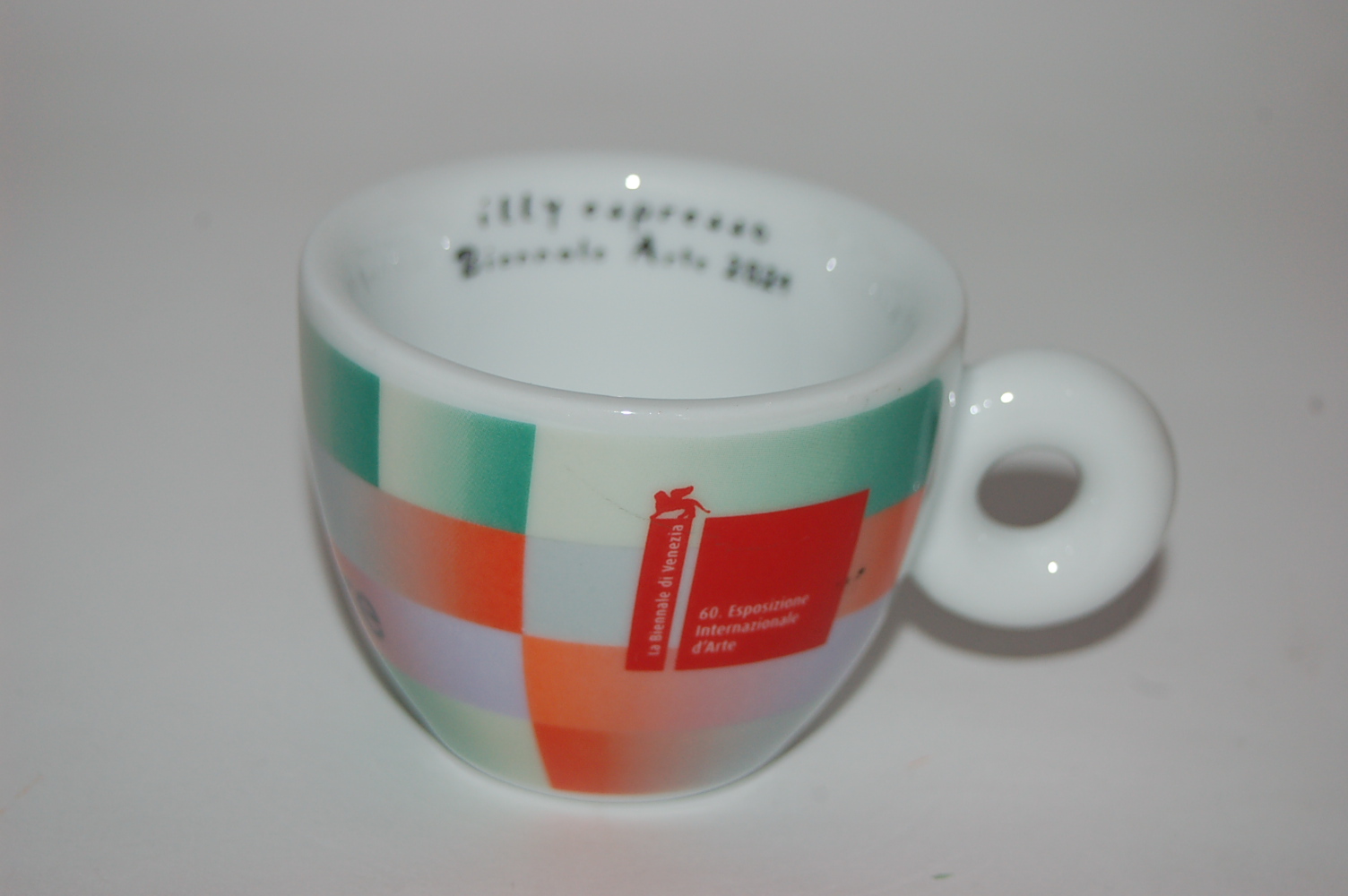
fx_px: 4489
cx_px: 674
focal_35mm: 120
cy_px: 448
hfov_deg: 17.1
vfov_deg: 11.4
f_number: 7.1
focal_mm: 80
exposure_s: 1/125
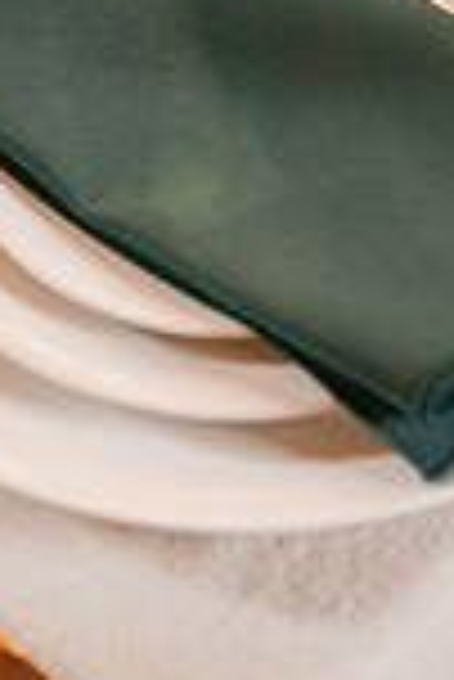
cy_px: -198
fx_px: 2812
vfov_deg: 13.3
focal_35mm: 149
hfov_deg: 9.2
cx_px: 58
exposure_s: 1/80
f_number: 3.2
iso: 400
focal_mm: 50
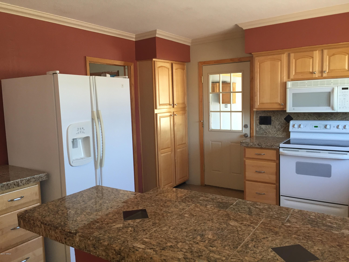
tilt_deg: -7.8
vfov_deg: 48.2
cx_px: 174
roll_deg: +0.3
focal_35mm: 29
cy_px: 131
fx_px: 292
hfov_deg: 61.7
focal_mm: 4.15
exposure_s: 1/30
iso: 40
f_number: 2.2
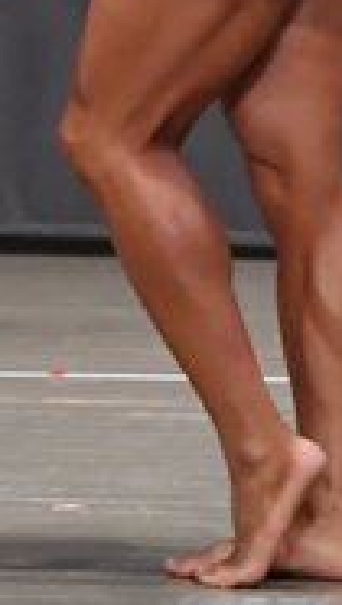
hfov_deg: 1.4
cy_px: -133
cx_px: -259
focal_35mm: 879
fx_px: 14133
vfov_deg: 2.5
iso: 6400
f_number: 5.6
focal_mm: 135
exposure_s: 1/400
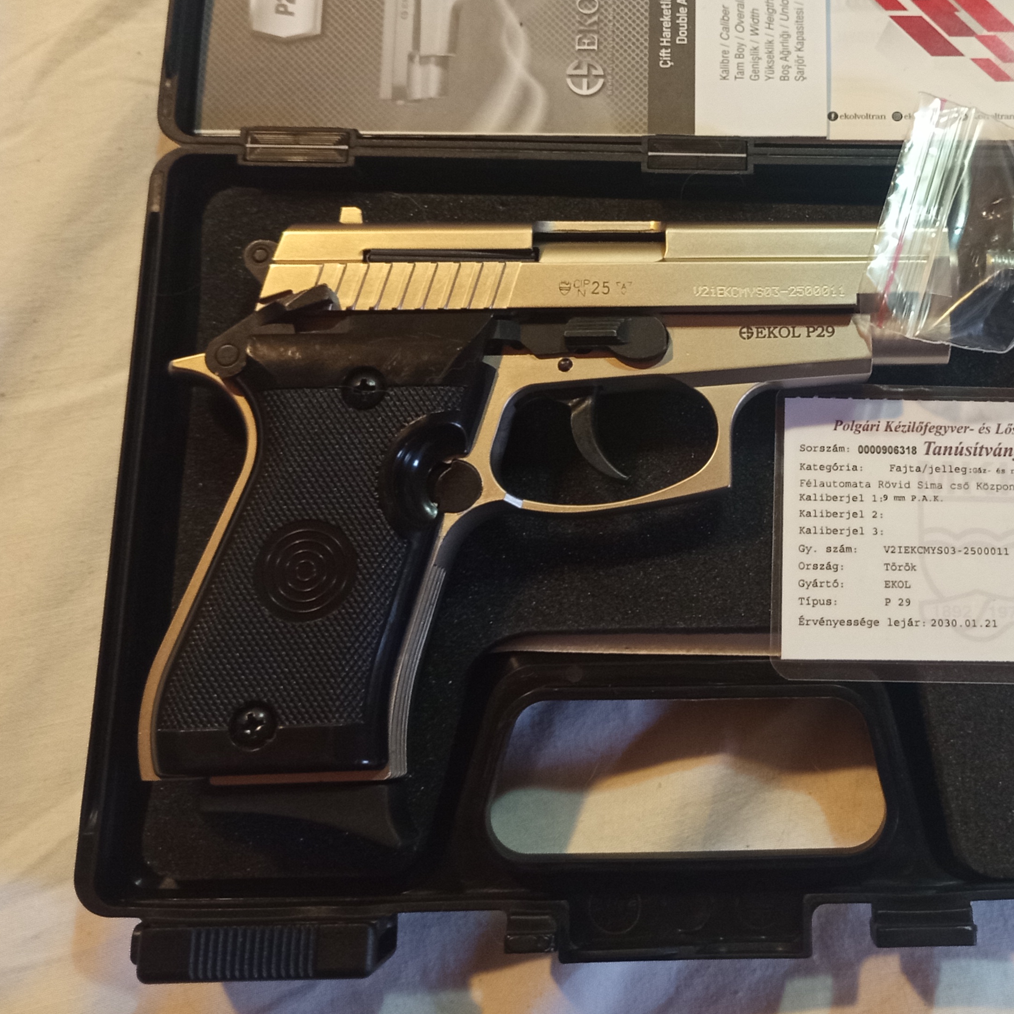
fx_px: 1293
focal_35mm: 39
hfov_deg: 41.0
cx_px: 814
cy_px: 317
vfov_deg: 42.1
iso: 1949
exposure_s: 1/20
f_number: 1.7
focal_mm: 5.24
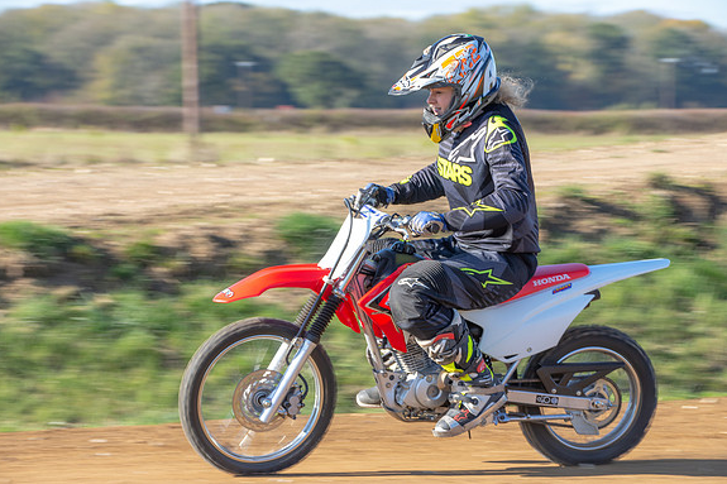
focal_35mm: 185
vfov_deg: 7.4
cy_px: 241
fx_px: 3735
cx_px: 363
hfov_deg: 11.1
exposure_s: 1/160
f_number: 10
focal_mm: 120
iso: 200
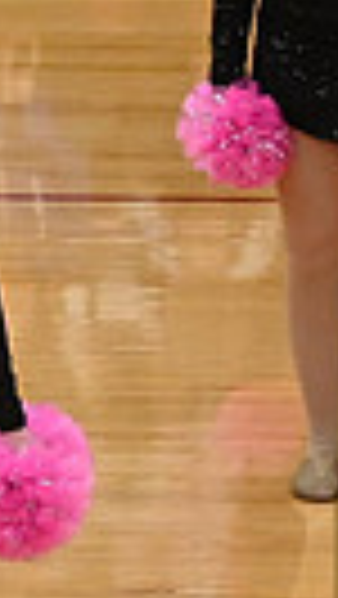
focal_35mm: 629
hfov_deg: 1.9
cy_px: 38
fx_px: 10003
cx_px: 1235
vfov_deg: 3.4
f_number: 4
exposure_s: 1/400
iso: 6400
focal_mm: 92
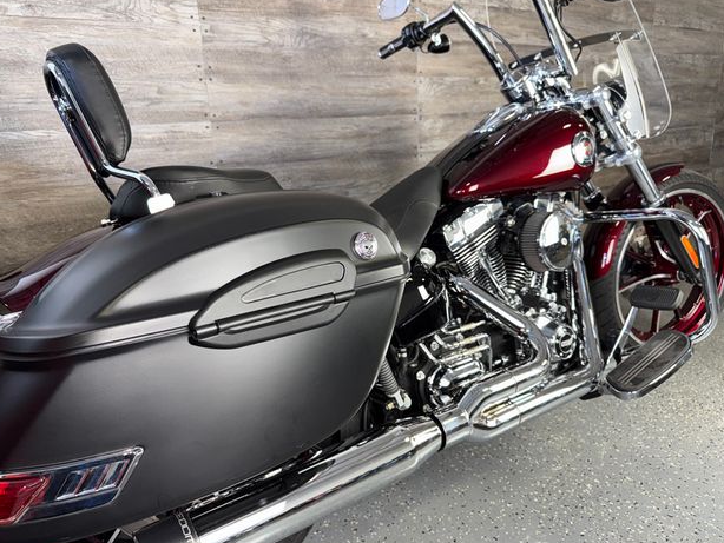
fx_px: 523
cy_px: 271
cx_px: 358
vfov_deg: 54.9
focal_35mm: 25
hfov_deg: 69.4
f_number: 1.78
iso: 64
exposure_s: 1/27
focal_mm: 6.76
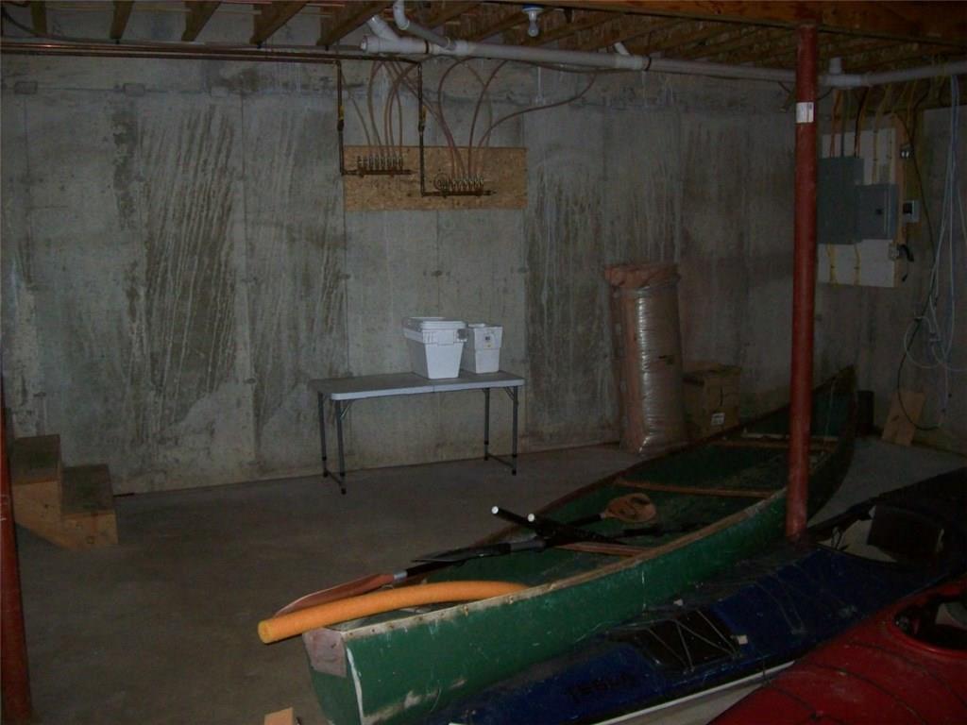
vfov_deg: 39.7
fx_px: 1006
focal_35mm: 36
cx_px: 484
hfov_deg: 51.4
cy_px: 362
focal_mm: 6
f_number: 2.7
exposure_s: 1/64
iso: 200
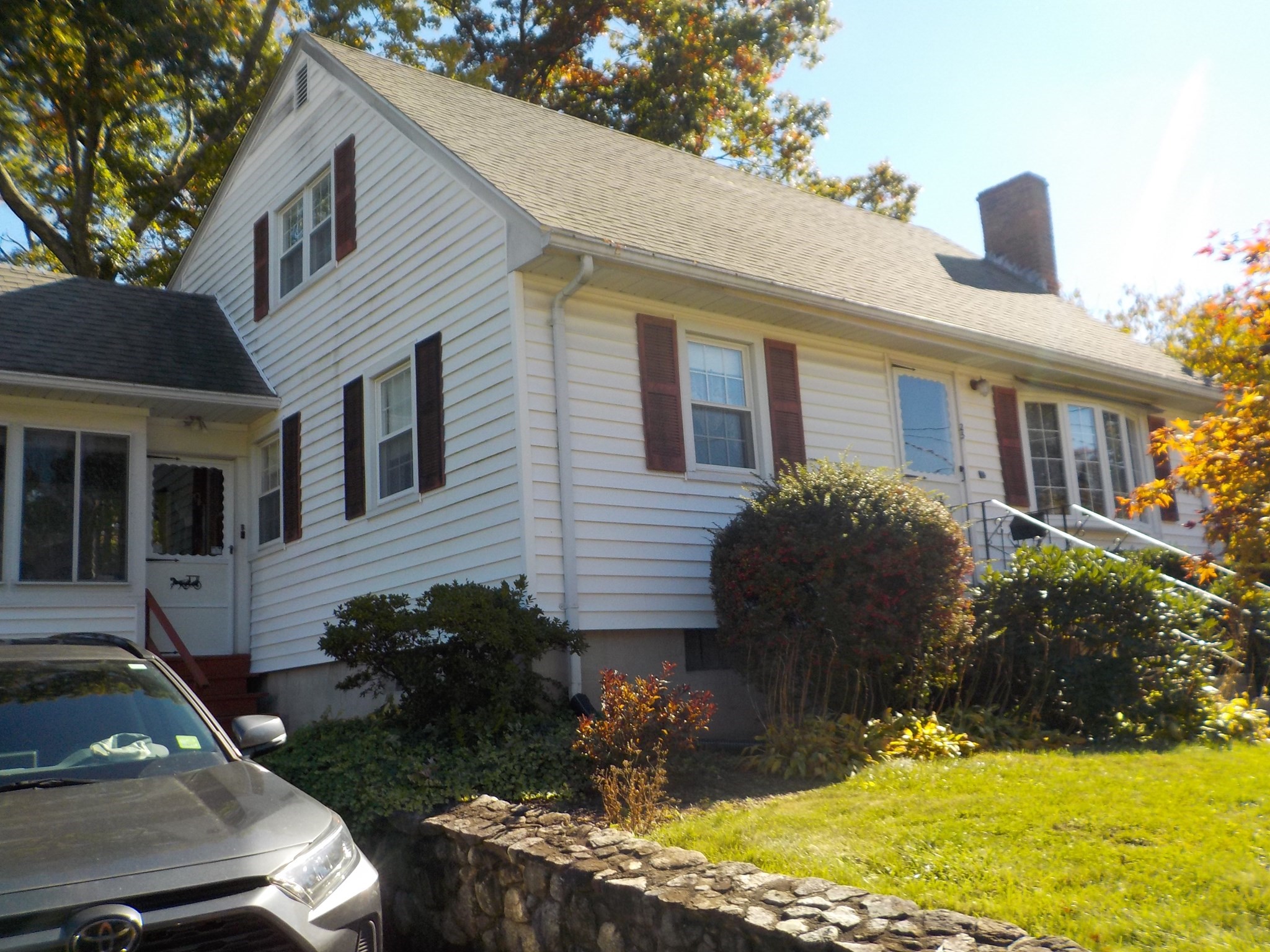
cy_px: 476
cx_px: 635
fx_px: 1101
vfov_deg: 46.8
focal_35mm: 30
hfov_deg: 60.0
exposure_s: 1/640
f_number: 3.3
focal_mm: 4.1
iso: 125
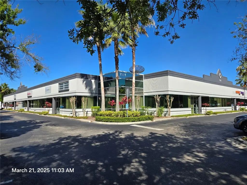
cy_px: 92
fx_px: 164
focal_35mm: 23
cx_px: 124
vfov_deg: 58.9
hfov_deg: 73.9
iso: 25
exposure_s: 1/1700
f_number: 1.8
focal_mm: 5.4
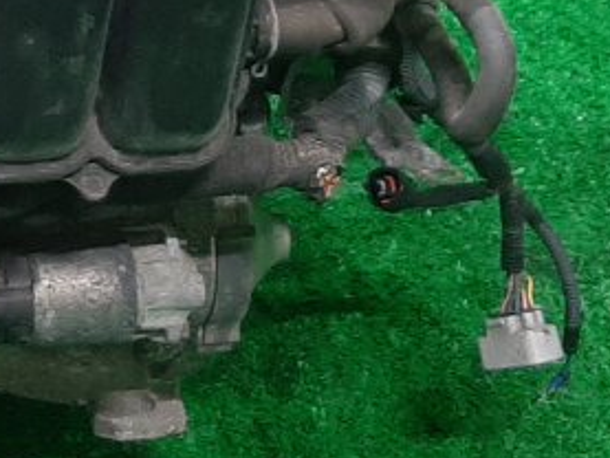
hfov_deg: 14.1
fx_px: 2380
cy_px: -103
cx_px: -134
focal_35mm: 135
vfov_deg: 10.8
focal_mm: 3.93
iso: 165
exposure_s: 1/33
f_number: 1.7
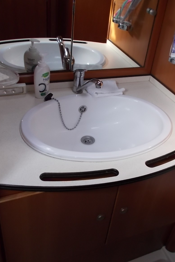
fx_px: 270
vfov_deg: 51.9
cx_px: 105
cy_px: 128
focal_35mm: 37
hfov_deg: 35.8
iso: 200
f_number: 3.2
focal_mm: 4.6
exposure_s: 1/25
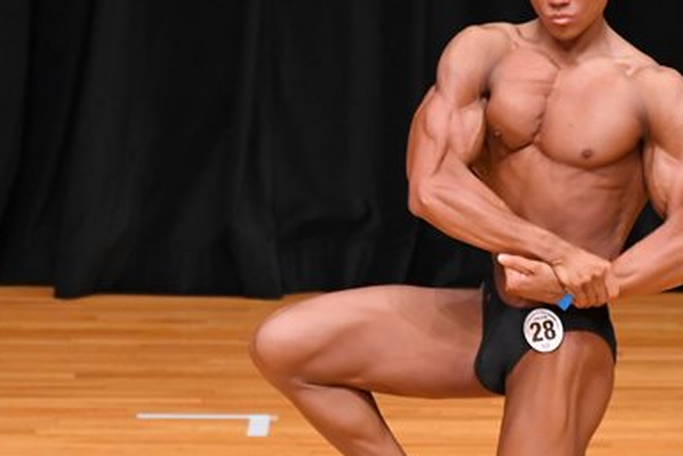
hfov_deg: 3.0
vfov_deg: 2.0
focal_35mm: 694
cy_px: 270
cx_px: 554
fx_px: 13171
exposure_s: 1/400
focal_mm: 230
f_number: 5.6
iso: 4000
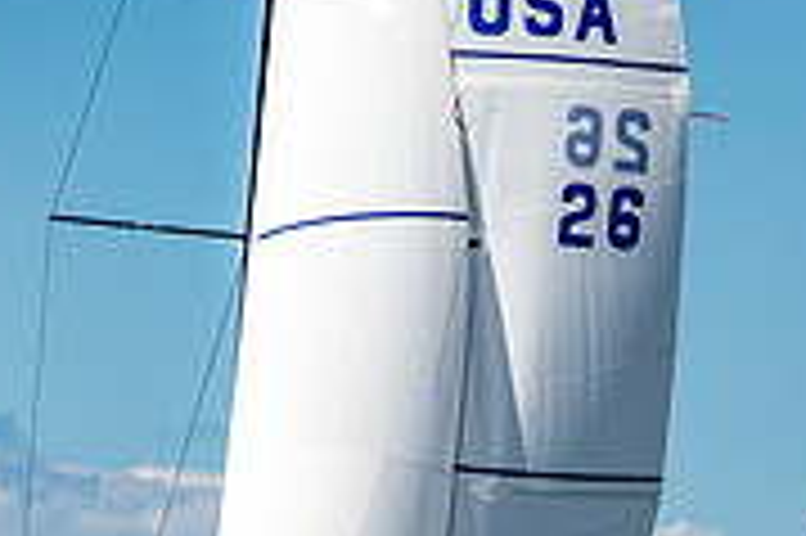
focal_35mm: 649
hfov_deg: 3.2
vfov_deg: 2.1
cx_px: 883
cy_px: 766
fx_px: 14517
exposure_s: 1/4000
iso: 500
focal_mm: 200
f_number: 5.6
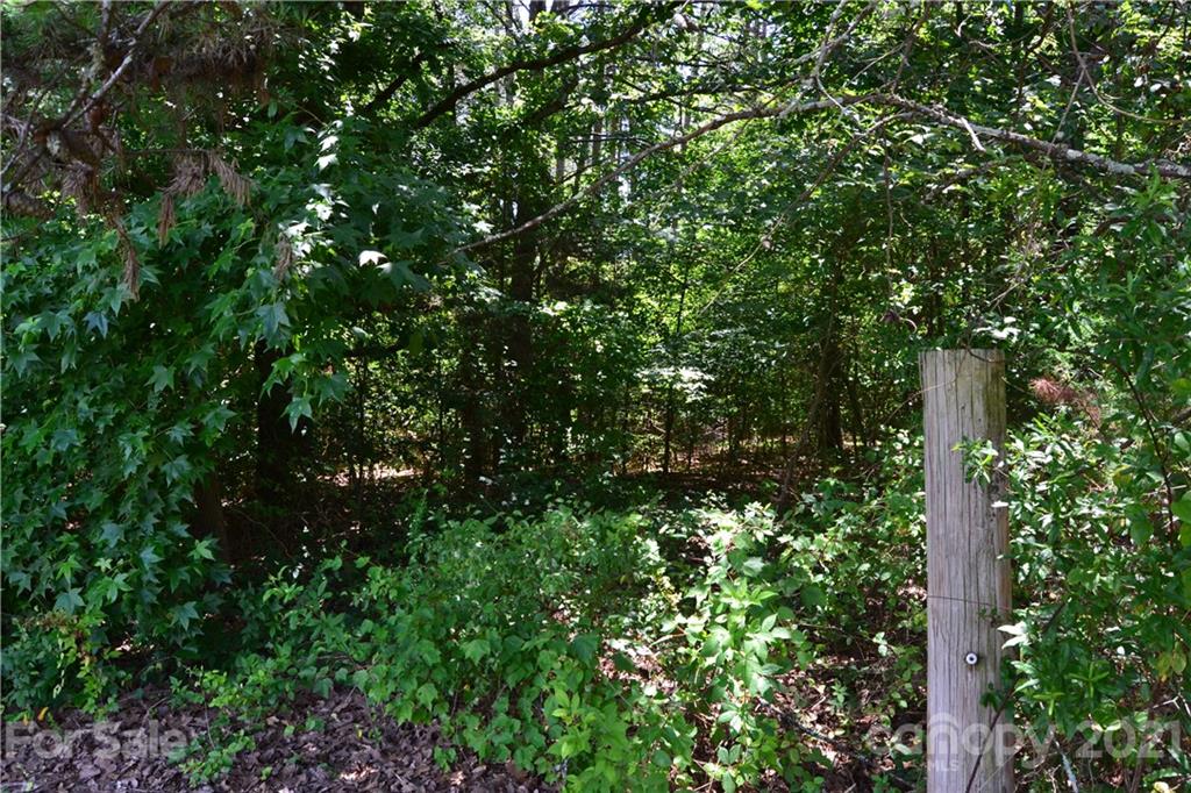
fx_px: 893
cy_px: 396
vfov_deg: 47.9
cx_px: 596
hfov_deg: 67.4
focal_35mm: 27
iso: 500
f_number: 8
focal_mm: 18
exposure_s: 1/60
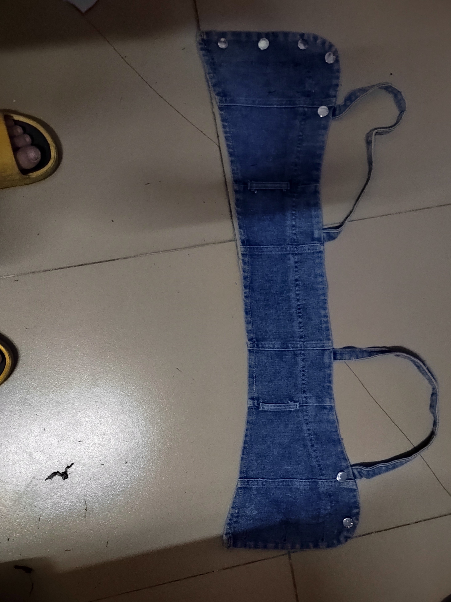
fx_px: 400
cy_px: 301
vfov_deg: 73.9
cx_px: 226
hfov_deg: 58.9
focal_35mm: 23
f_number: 1.9
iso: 4800
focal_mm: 5.52
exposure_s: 1/16.7
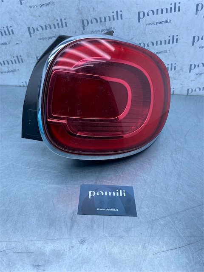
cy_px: 136
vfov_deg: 67.3
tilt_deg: -36.0
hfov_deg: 53.1
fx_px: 204
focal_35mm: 26
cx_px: 102
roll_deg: -4.2
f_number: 1.8
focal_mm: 4.25
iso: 32
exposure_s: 1/666
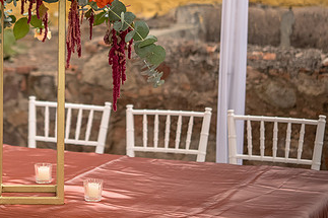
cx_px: 46
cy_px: 29
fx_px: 1029
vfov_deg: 12.0
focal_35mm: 113
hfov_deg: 17.9
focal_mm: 60
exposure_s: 1/200
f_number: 3.2
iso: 100
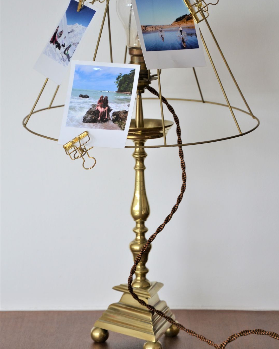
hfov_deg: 13.0
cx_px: 140
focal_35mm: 119
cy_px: 154
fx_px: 1228
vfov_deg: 16.2
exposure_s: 1/125
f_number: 5.3
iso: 400
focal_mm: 70
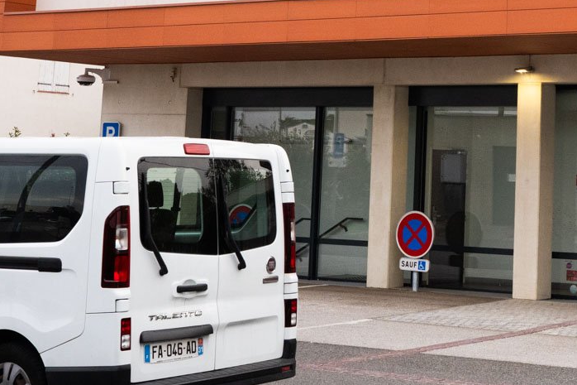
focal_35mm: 89
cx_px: 567
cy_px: -46
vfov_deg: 15.0
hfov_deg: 22.2
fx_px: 1419
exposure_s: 1/125
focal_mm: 32.2
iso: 1600
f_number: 13
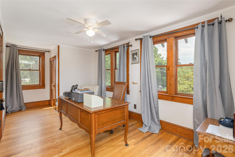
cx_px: 118
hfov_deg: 93.3
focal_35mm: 17
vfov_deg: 70.5
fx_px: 111
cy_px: 78
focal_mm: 17
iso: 320
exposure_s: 1/100
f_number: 7.1
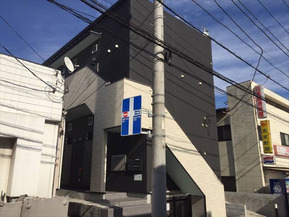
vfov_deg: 48.2
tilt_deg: +16.3
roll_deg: -0.6
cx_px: 144
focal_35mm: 29
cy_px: 108
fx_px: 242
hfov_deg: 61.7
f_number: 2.2
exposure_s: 1/4950
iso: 32
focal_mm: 4.15
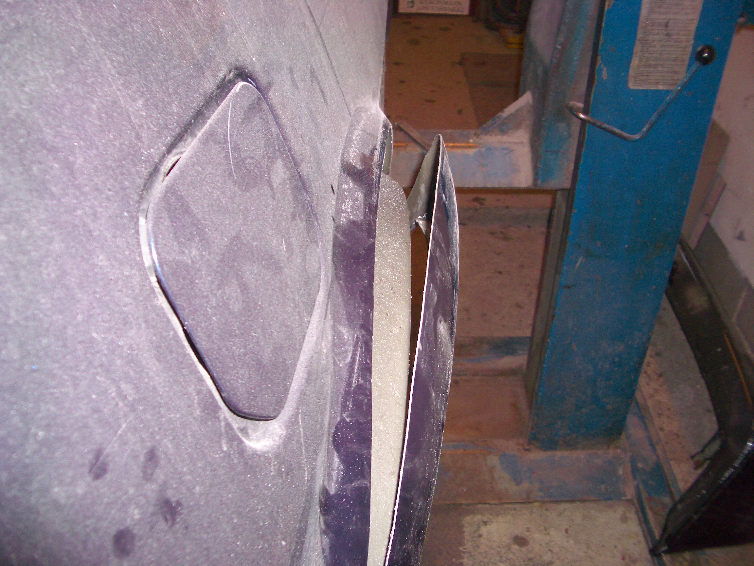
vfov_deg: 40.7
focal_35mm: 35
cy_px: 283
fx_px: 762
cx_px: 377
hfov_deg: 52.6
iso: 100
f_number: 2.6
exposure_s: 1/60
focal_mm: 5.8
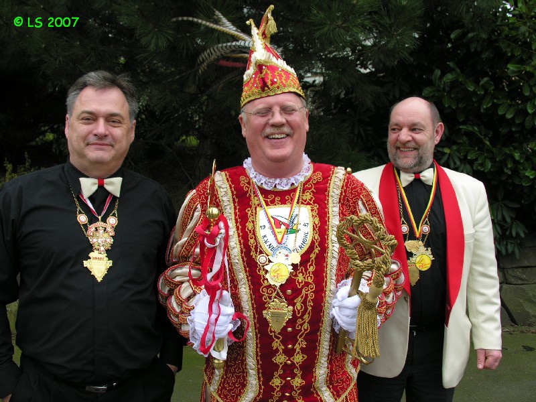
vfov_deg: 40.7
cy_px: 201
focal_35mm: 35
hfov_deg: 52.6
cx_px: 268
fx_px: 542
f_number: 4
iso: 50
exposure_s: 1/64.8
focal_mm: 8.9
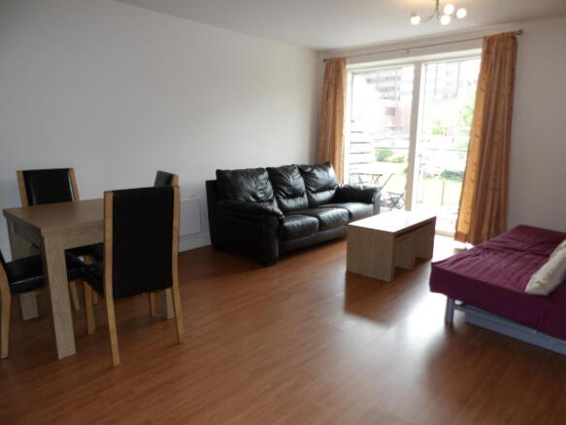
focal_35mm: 24
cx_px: 283
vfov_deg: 56.8
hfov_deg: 71.6
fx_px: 392
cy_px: 212
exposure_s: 1/46
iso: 100
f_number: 2.9
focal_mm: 4.3
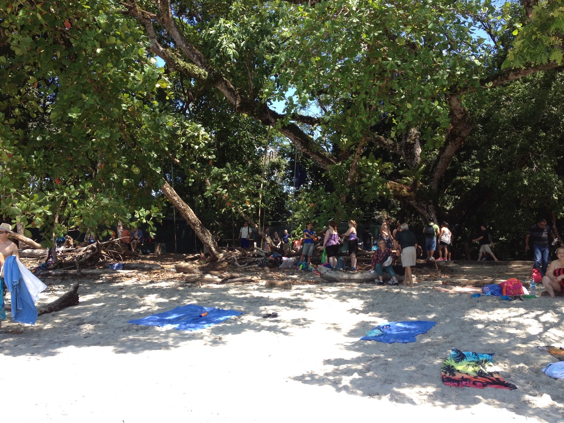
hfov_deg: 52.6
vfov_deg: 40.7
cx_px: 282
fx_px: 570
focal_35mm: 35
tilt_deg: +3.5
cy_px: 212
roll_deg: -0.3
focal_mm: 4.28
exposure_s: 1/476
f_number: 2.4
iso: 50
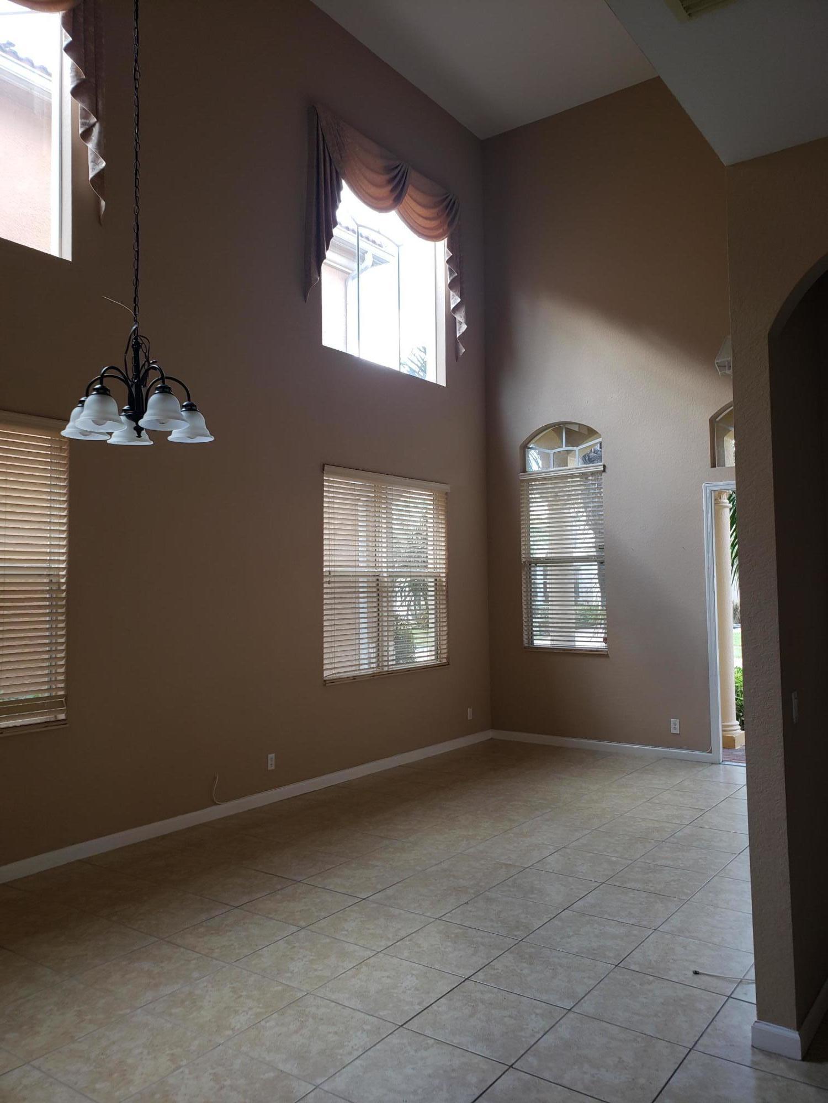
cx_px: 414
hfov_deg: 53.1
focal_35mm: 26
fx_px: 829
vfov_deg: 67.3
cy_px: 552
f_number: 2.4
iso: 64
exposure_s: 1/60
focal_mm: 4.3
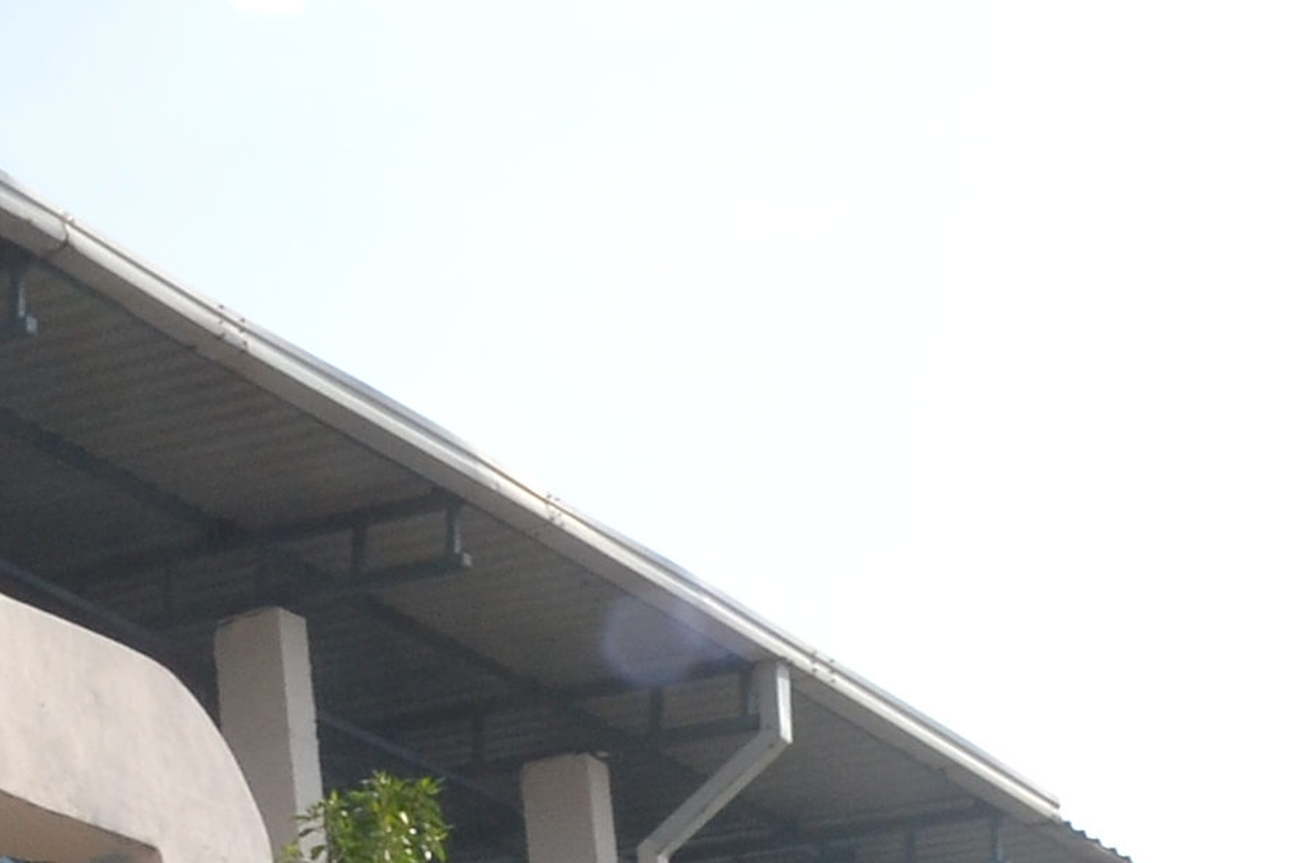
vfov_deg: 9.8
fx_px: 4931
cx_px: -975
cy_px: 1104
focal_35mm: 137
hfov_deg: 13.5
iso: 400
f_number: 16
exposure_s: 1/125
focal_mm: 18
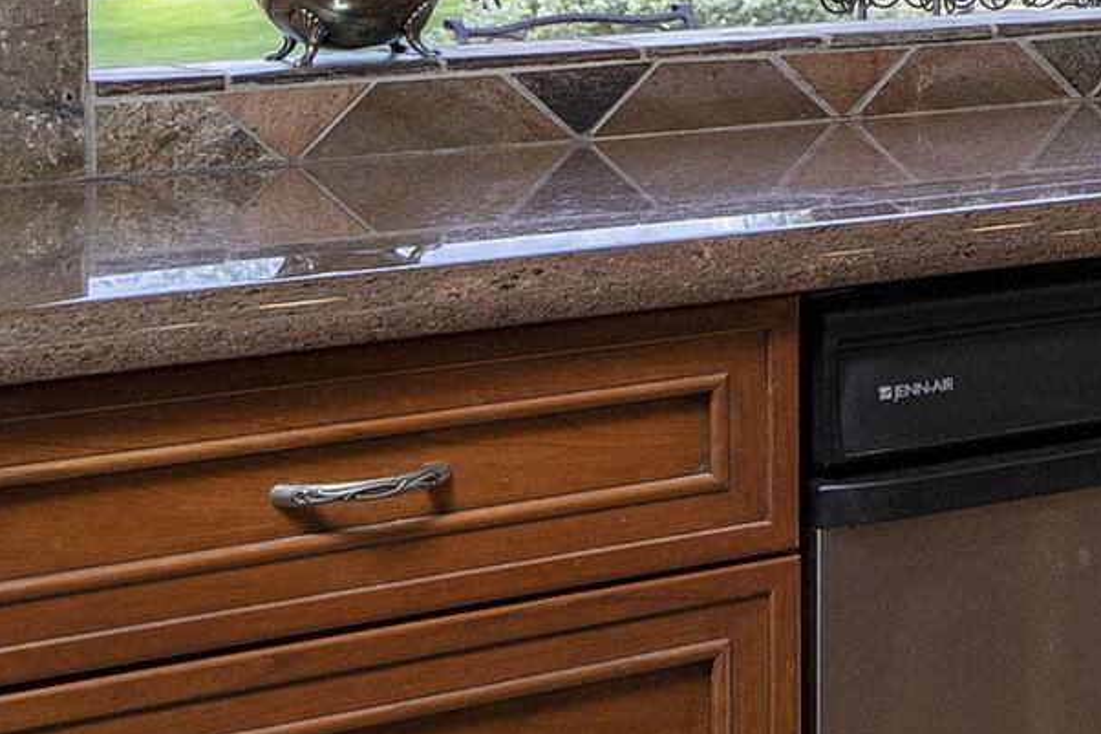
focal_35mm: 107
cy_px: -216
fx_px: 3271
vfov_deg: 12.4
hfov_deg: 15.3
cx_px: 2206
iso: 200
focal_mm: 23
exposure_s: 1/60
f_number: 7.1
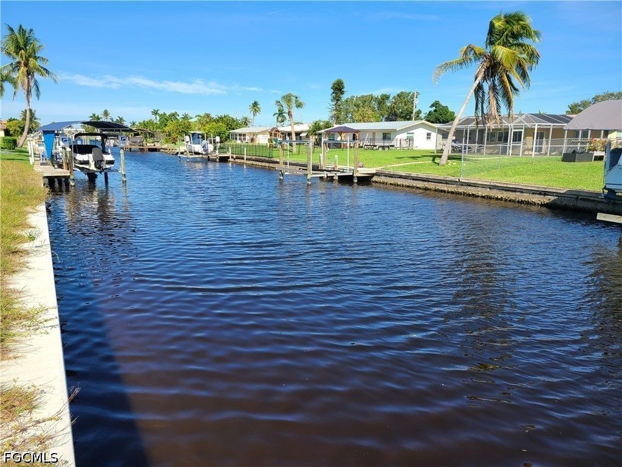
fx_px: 467
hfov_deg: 67.3
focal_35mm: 26
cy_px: 234
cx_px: 311
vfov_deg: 53.1
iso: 40
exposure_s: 1/1601
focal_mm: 5.4
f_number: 1.8
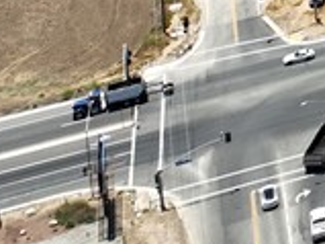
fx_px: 1454
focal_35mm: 155
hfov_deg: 9.7
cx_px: 983
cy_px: -481
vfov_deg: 8.2
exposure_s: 1/1600
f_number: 2.8
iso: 100
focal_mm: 12.29
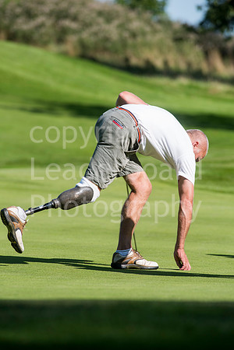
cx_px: 117
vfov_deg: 6.9
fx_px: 2925
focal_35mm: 300
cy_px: 175
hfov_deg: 4.6
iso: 400
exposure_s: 1/1600
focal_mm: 300
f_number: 8
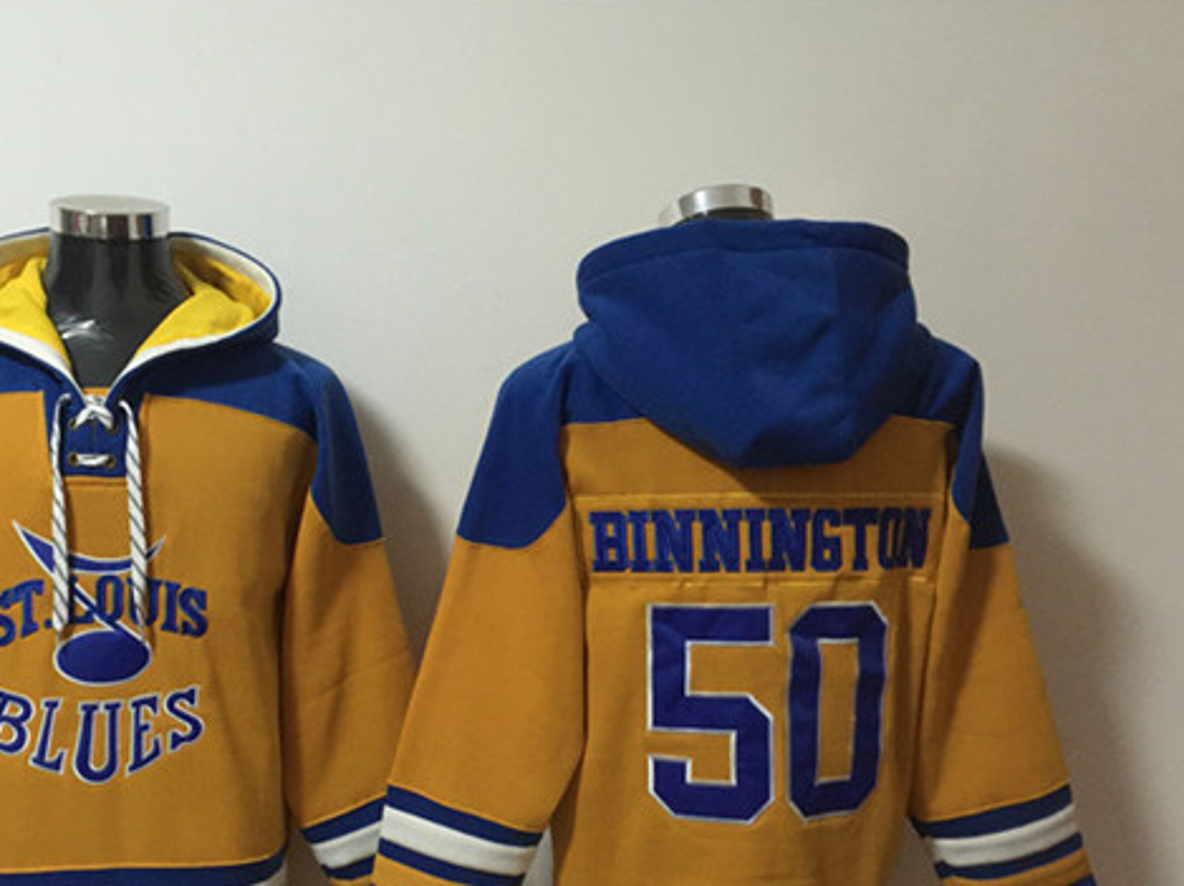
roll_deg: -1.2
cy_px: 553
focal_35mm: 37
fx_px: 1265
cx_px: 446
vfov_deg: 38.4
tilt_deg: -2.1
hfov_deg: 49.7
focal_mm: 4.15
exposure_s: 1/8
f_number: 2.2
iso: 160
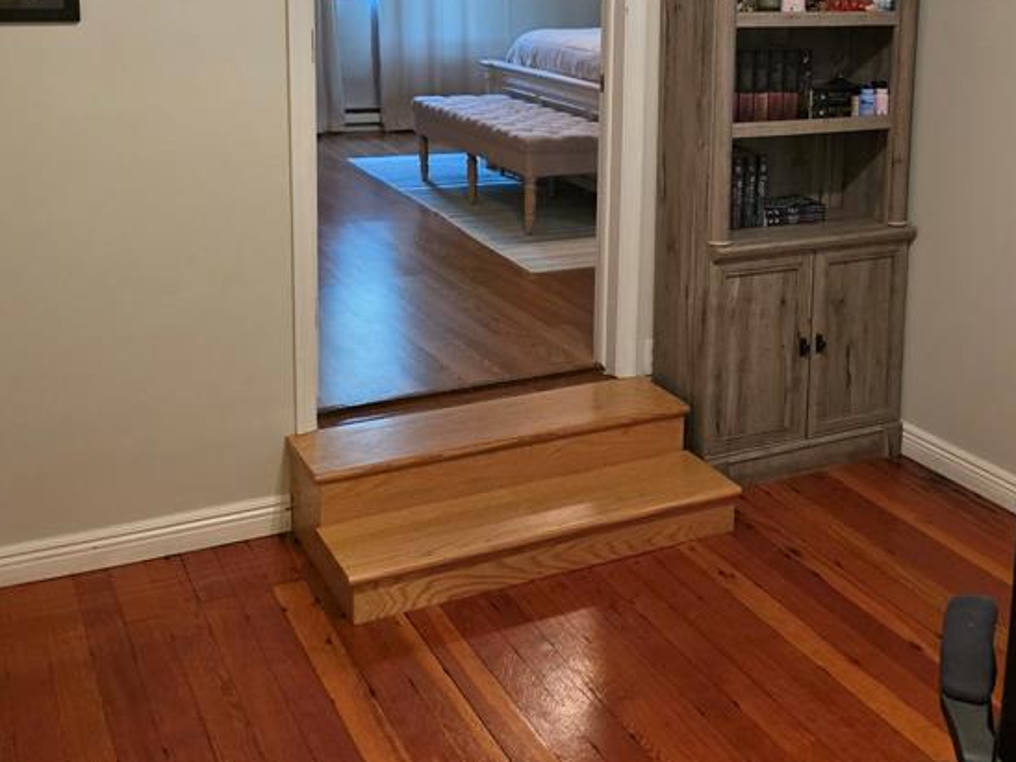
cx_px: 651
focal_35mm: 43
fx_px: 1262
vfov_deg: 32.8
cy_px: 167
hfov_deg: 43.4
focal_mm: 6.3
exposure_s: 1/120
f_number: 1.7
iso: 1250
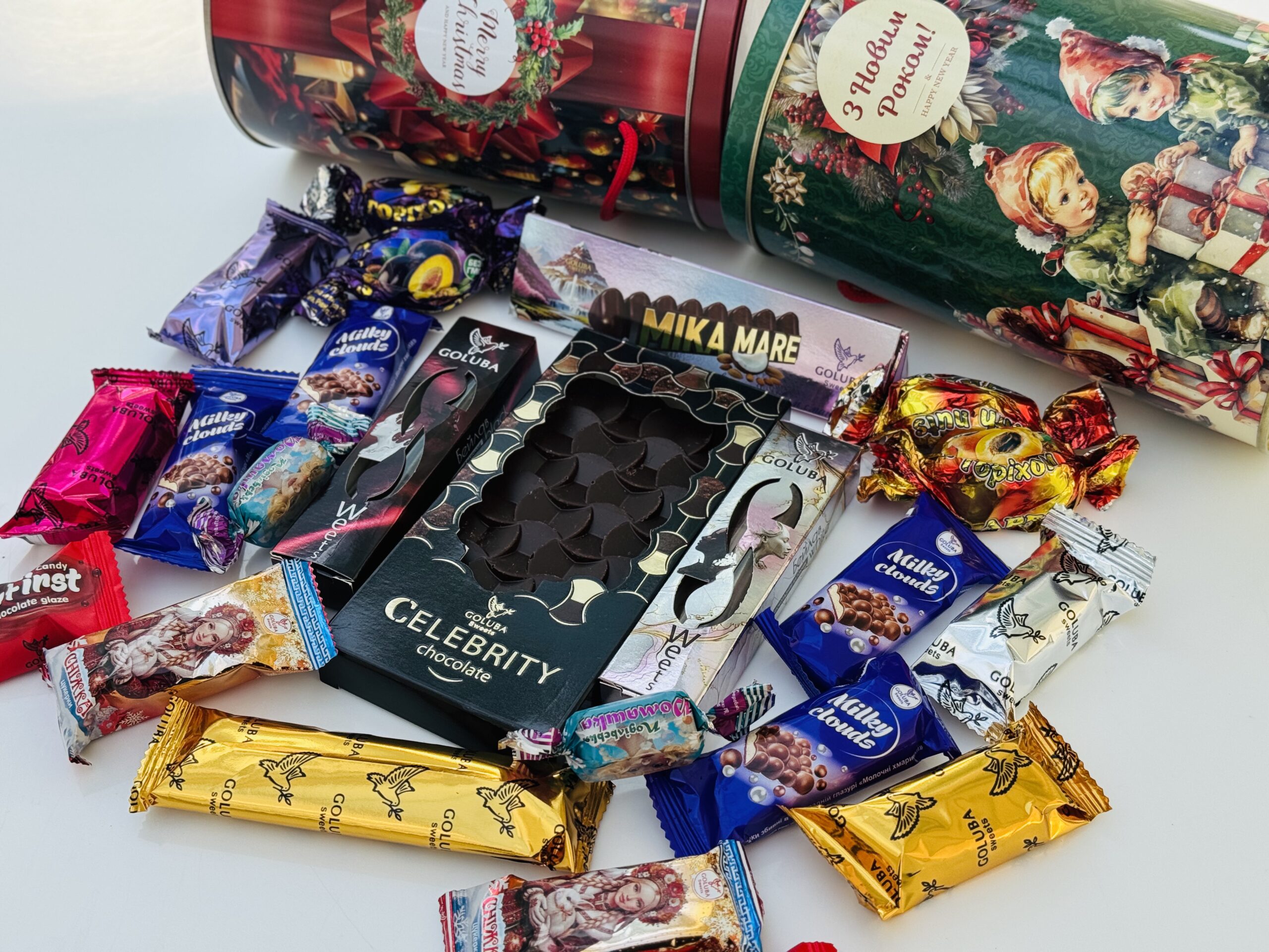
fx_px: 1760
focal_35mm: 48
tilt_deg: -45.3
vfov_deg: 30.3
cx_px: 634
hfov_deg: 39.7
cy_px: 476
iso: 64
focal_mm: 6.76
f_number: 1.78
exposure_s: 1/183
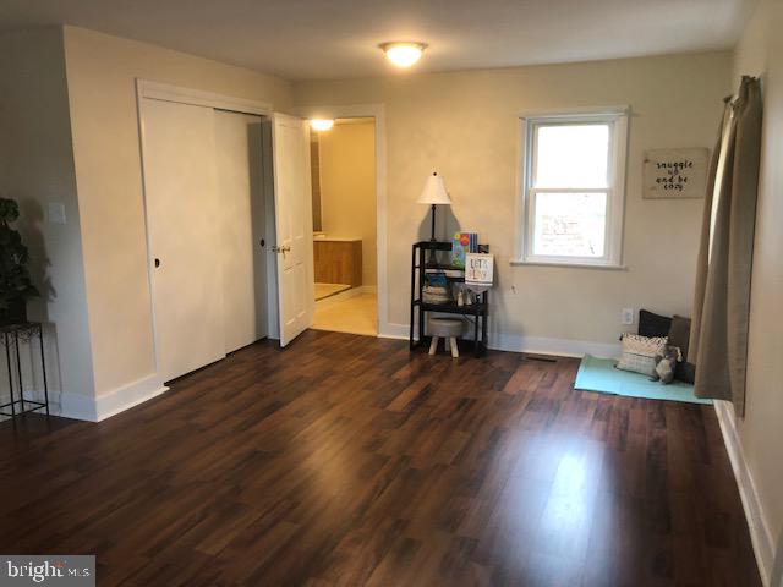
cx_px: 392
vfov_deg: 49.7
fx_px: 633
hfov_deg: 63.4
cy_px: 294
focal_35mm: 28
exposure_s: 1/20
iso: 40
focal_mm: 3.99
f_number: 1.8
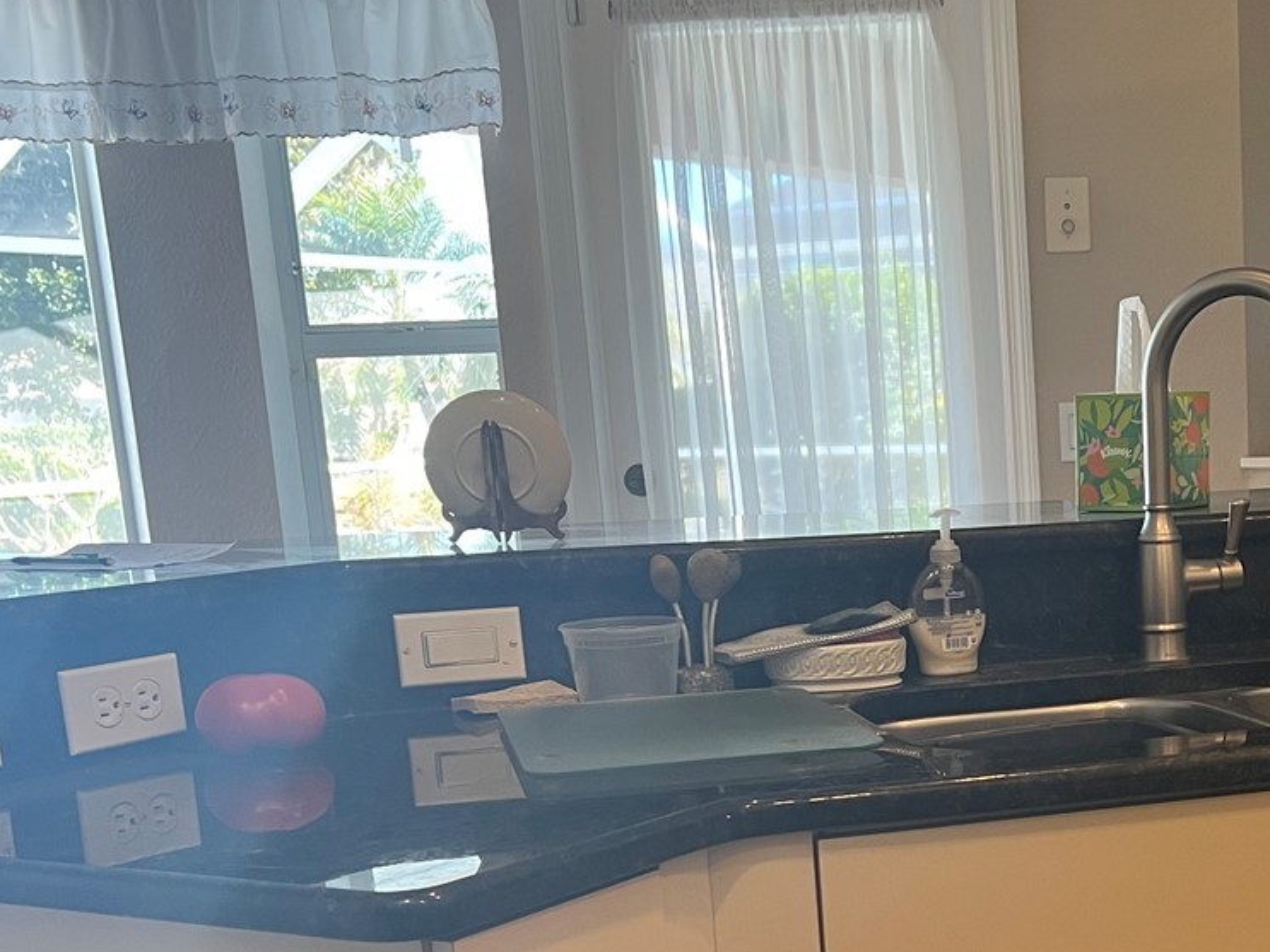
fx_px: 2054
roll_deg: +1.5
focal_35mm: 56
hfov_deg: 32.8
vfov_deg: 25.4
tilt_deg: -13.5
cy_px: 837
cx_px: 1120
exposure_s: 1/60
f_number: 1.5
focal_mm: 5.7
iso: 100
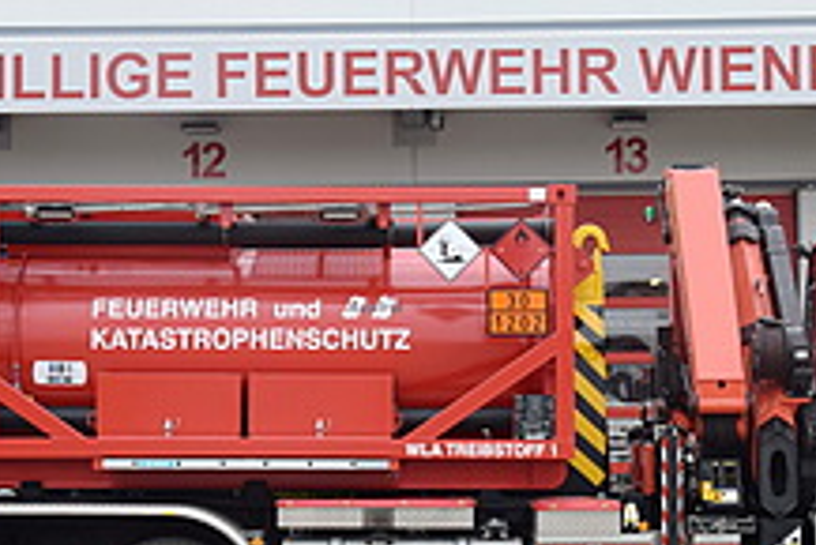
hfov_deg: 19.4
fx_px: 2382
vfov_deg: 13.1
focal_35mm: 105
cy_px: 325
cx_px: 412
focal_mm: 32
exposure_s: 1/200
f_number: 7.1
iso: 400
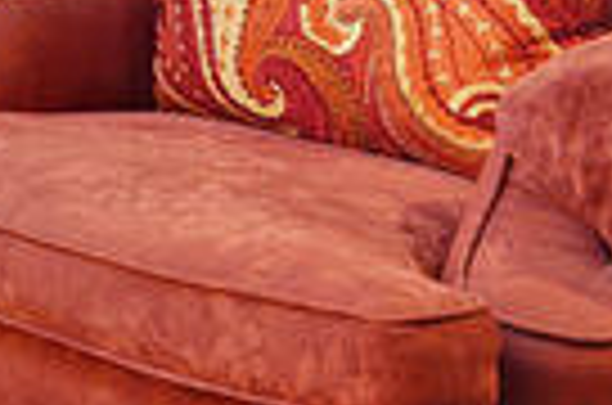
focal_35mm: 118
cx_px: -873
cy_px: -322
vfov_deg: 10.8
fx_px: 2001
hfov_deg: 13.0
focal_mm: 16
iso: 200
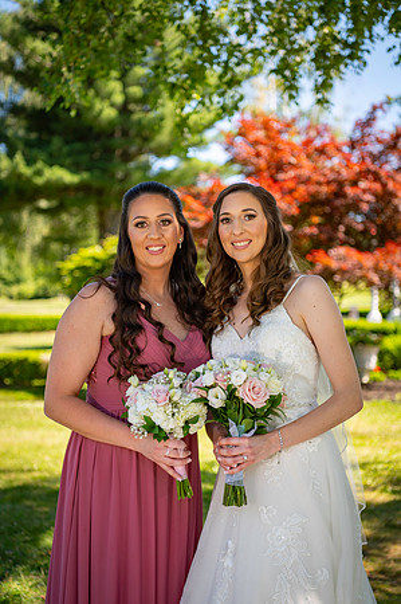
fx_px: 971
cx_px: 200
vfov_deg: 34.5
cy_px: 302
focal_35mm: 58
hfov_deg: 23.3
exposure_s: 1/800
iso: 100
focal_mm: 58
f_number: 3.2
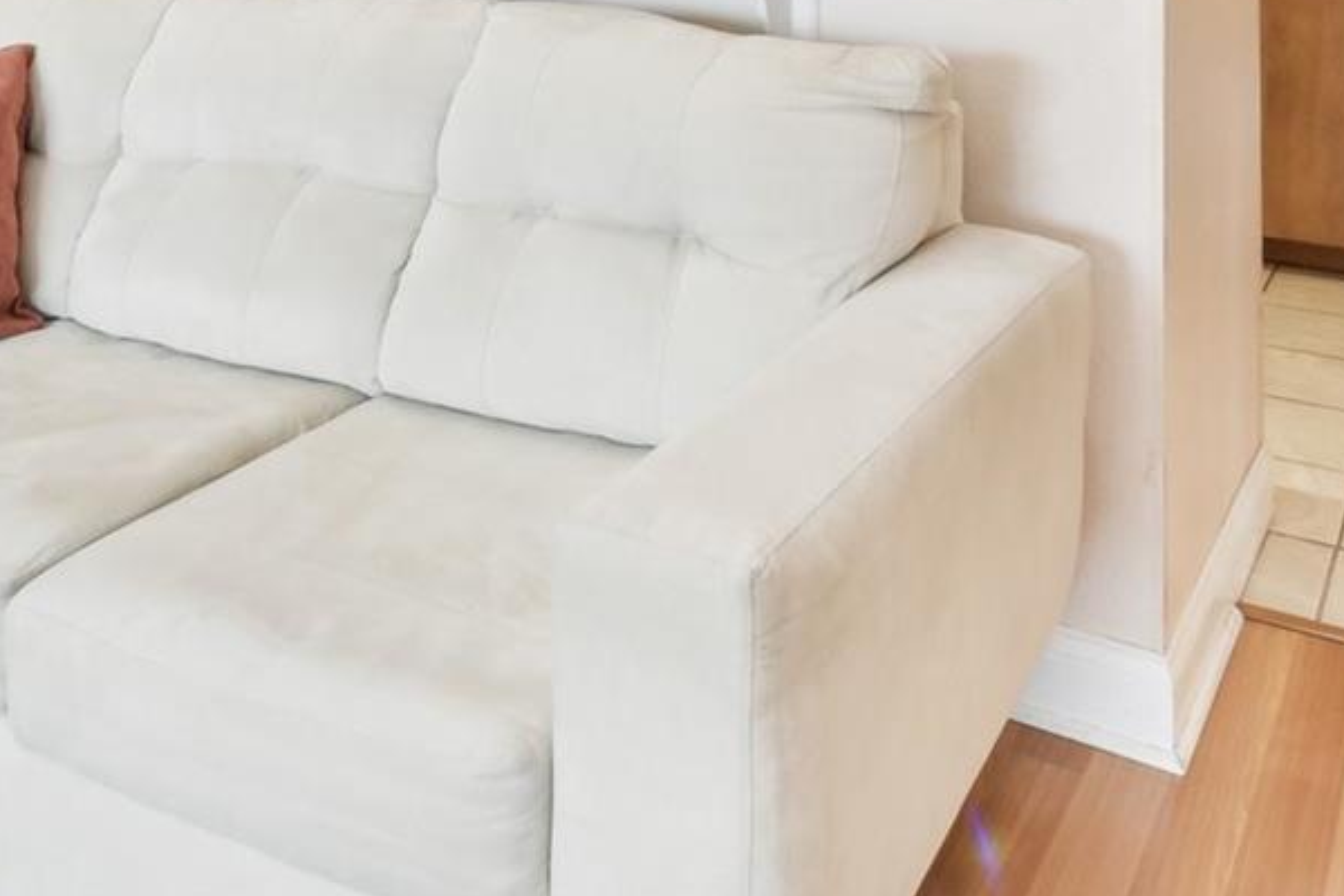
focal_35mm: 40
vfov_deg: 28.7
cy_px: -198
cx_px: 659
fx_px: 1493
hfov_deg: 48.5
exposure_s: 1/13
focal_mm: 15
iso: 400
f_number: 10
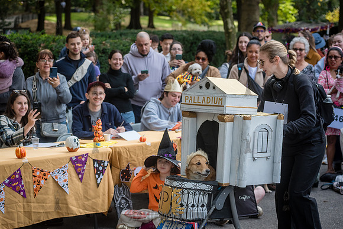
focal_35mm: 80
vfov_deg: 17.1
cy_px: 114
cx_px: 172
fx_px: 762
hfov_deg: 25.4
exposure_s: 1/1000
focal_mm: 80
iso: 1000
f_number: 5
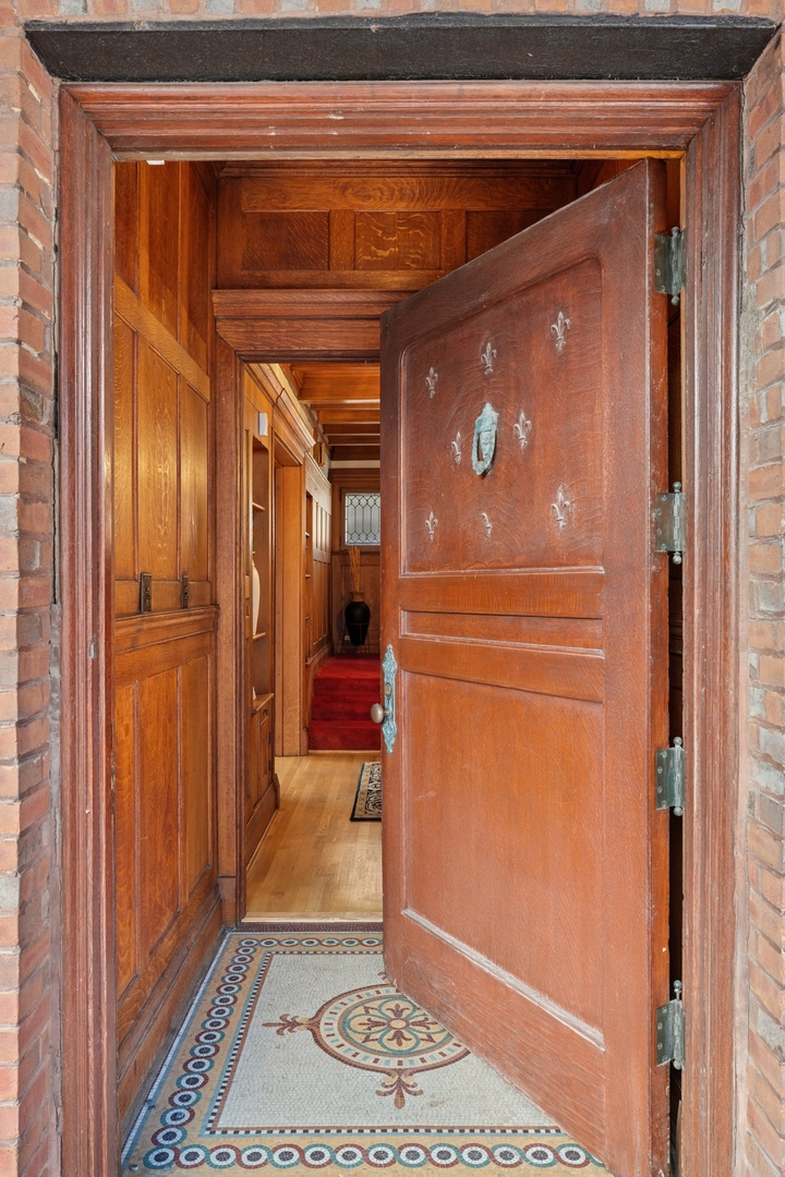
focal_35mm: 26
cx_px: 392
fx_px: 850
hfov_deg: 49.6
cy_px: 588
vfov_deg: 69.4
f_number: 8
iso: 320
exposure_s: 1/13
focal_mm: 26
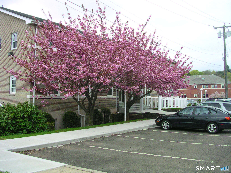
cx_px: 116
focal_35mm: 37
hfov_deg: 50.1
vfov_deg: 38.7
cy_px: 86
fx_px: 247
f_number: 2.7
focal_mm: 5.6
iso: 100
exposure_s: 1/75
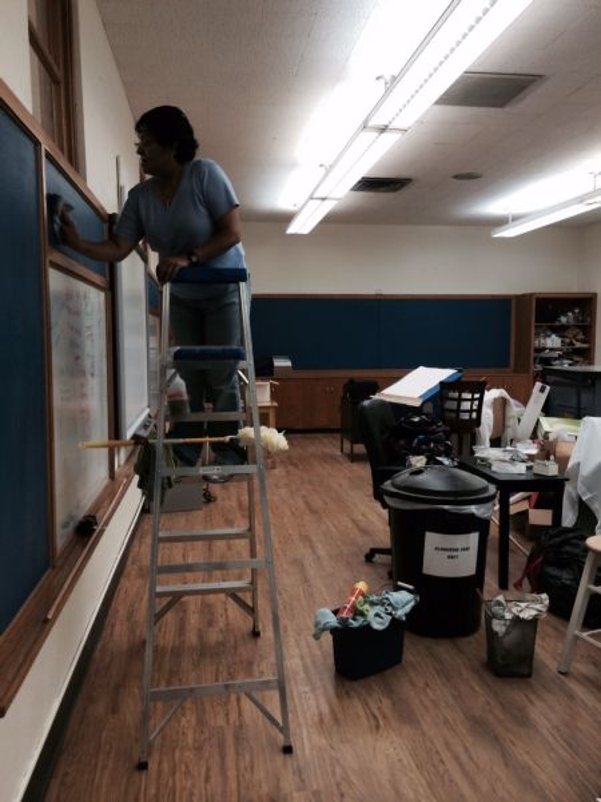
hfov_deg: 46.8
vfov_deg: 60.0
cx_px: 300
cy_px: 401
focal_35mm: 30
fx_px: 694
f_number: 2.2
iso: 50
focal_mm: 4.12
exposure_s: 1/30
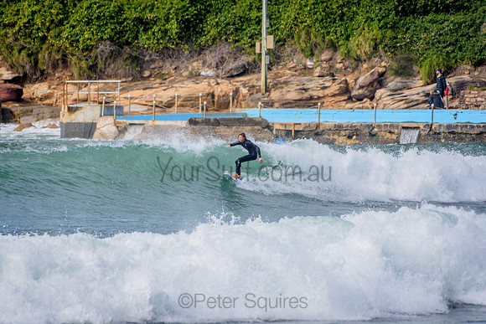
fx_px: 10127
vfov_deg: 1.8
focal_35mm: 750
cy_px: 162
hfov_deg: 2.7
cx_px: 243
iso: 320
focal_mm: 500
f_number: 5.6
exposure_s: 1/2000
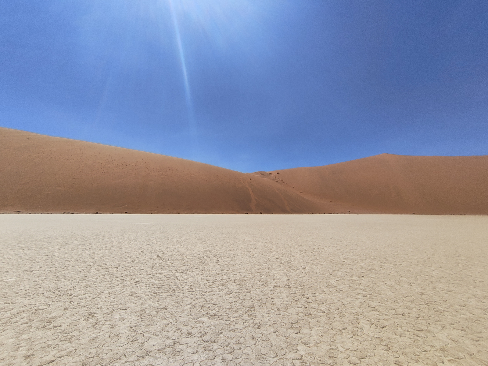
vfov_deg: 81.8
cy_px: 183
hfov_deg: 98.1
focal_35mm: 15
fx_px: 212
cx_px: 244
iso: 50
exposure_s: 1/2805
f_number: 2.2
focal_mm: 1.64
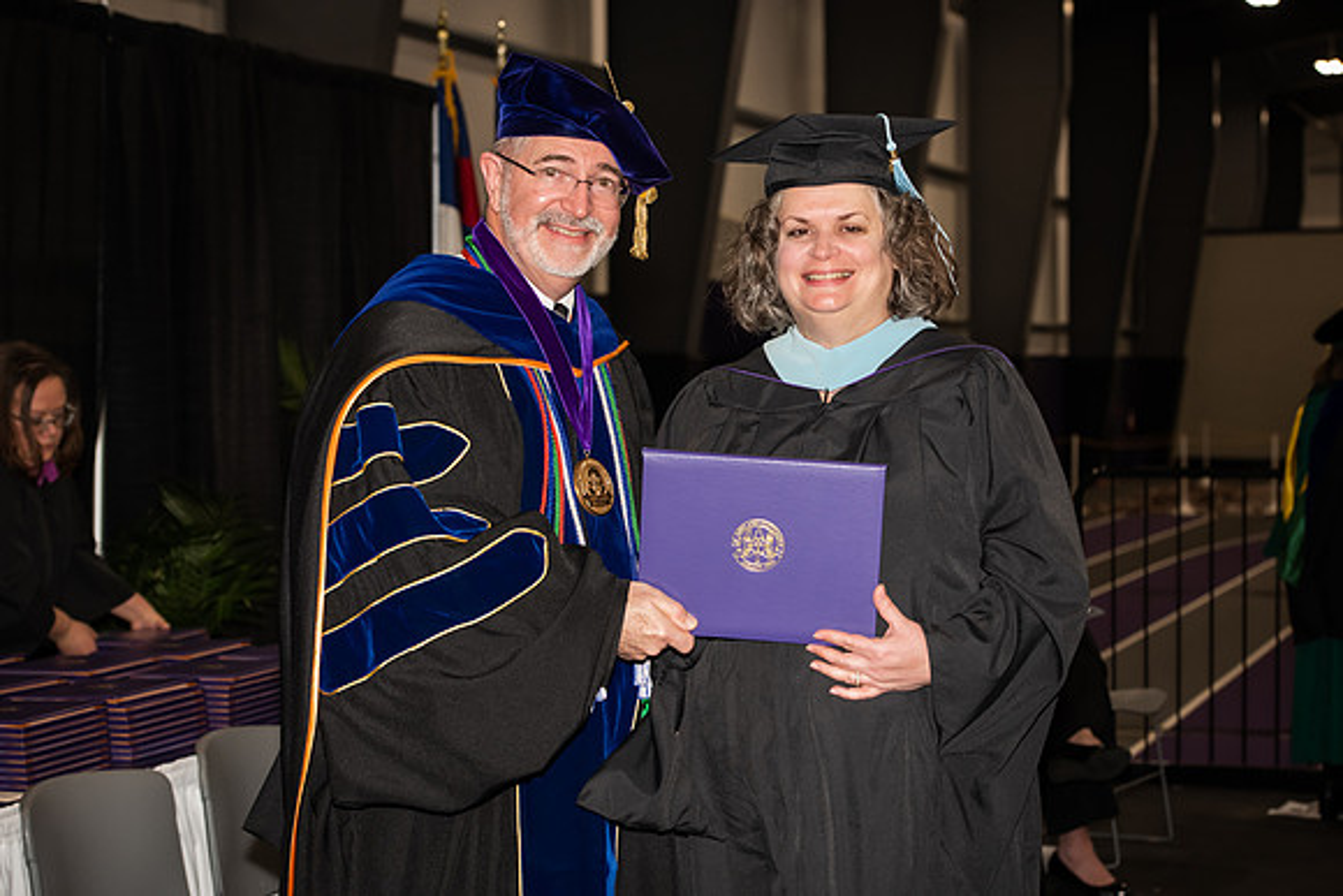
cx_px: 672
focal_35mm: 78
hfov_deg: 26.0
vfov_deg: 17.5
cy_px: 448
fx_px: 2910
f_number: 5.6
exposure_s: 1/200
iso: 1000
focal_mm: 78
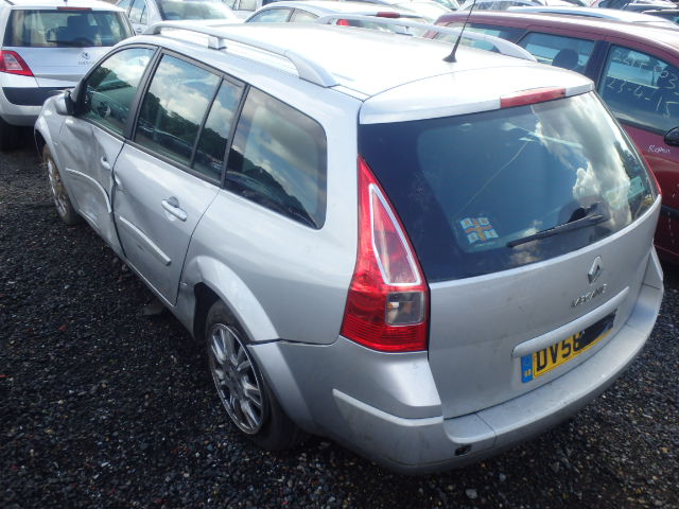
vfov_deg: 46.8
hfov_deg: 60.0
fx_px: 588
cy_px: 254
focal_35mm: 30
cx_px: 340
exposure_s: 1/200
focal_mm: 5.4
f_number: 4.1
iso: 125
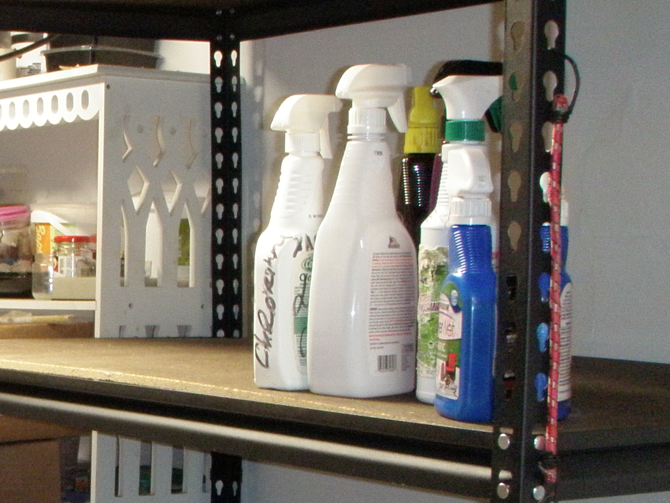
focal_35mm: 94
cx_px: -132
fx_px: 1819
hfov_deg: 19.6
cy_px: 450
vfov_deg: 15.5
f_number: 3.5
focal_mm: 6.7
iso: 400
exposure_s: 1/30
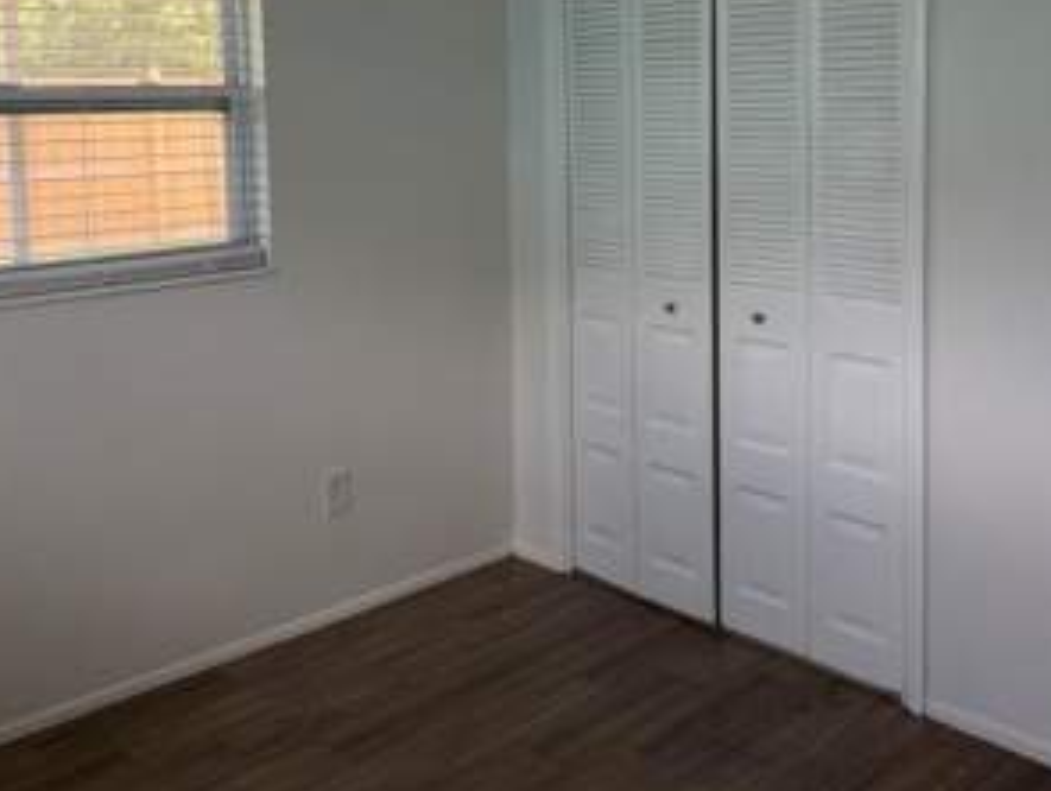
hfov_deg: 47.7
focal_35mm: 39
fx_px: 1186
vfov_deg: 36.0
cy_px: 196
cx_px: 588
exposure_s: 1/120
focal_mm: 6.76
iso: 160
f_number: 1.78
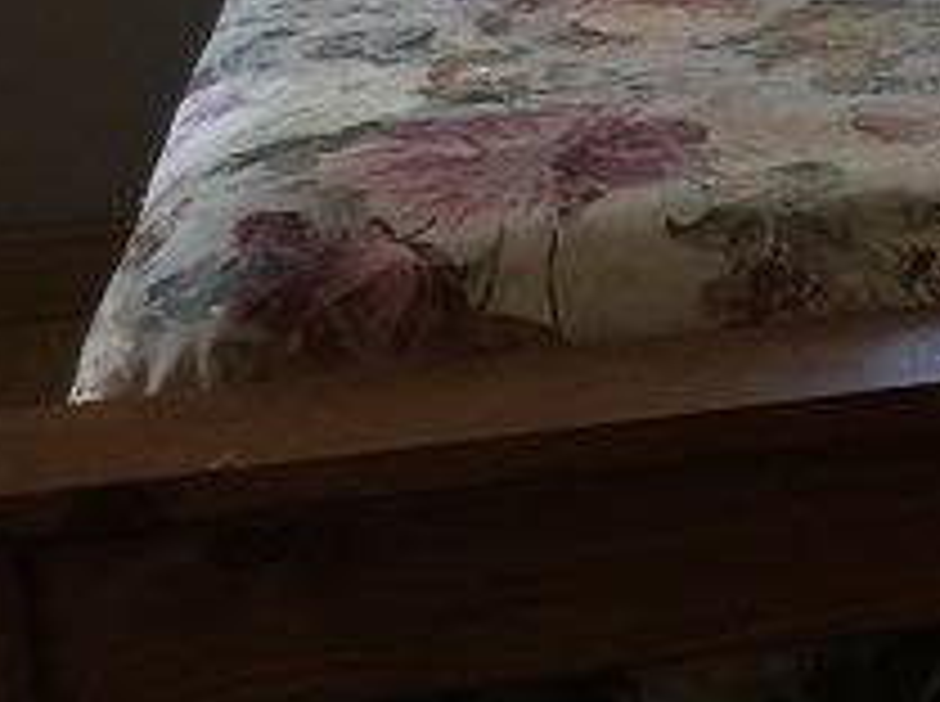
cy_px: -342
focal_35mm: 139
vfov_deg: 10.3
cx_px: 2069
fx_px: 3768
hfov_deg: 12.1
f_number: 2.2
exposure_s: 1/15
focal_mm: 4.15
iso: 50
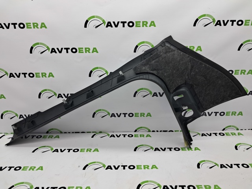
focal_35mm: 27
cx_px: 126
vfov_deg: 51.3
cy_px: 94
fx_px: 196
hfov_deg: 65.4
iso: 50
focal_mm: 4
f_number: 1.8
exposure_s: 1/100
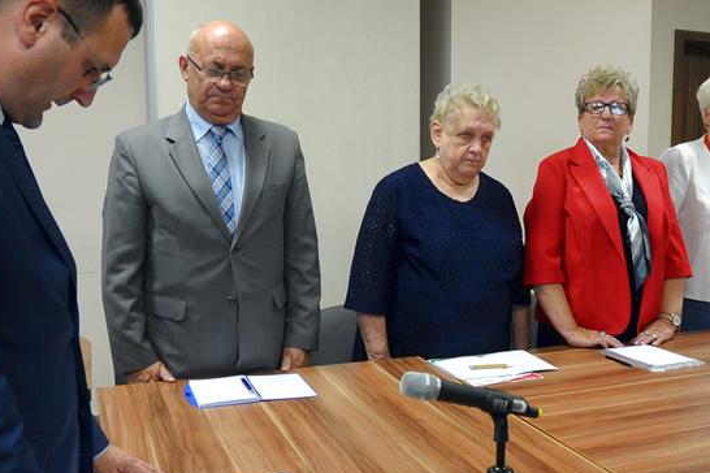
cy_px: 274
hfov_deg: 45.7
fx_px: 828
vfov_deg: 31.8
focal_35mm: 42
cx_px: 472
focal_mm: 18
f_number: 4.5
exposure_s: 1/80
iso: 1250
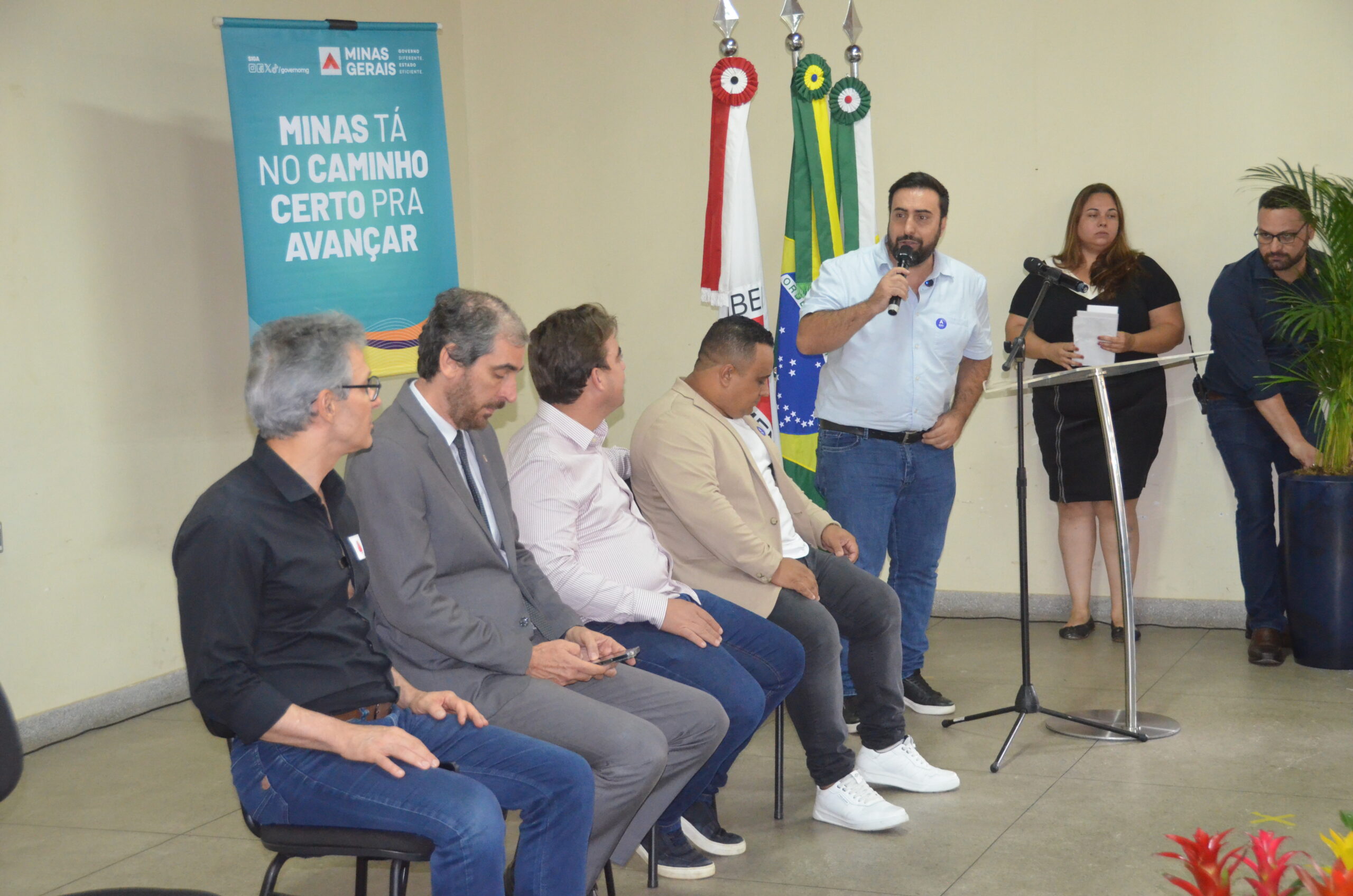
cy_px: 448
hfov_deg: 35.1
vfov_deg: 23.7
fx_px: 2138
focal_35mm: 57
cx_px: 676
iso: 3200
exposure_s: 1/60
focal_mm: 38
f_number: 4.2
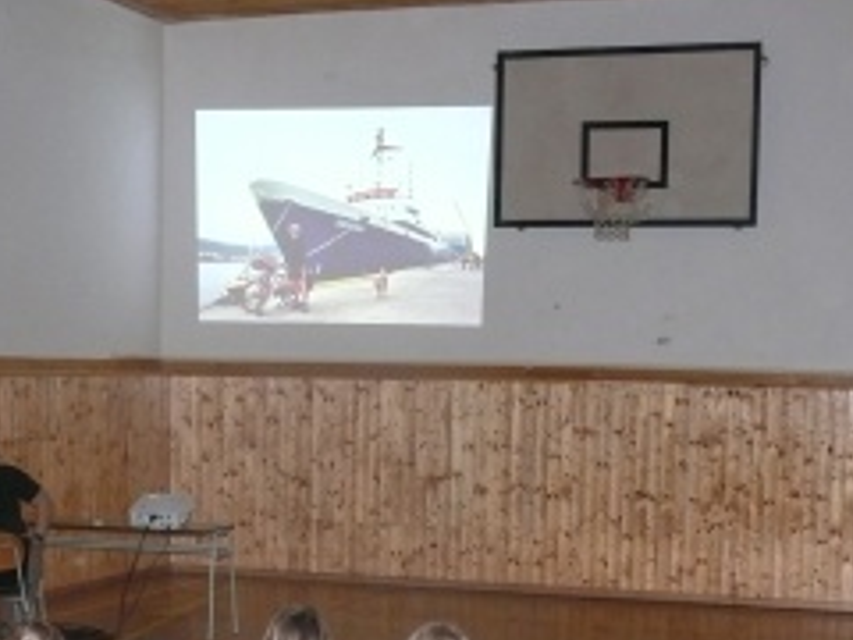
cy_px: 569
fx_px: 1848
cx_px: 299
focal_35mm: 75
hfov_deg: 25.9
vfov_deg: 19.3
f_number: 2.8
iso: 400
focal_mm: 8.4
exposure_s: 1/30
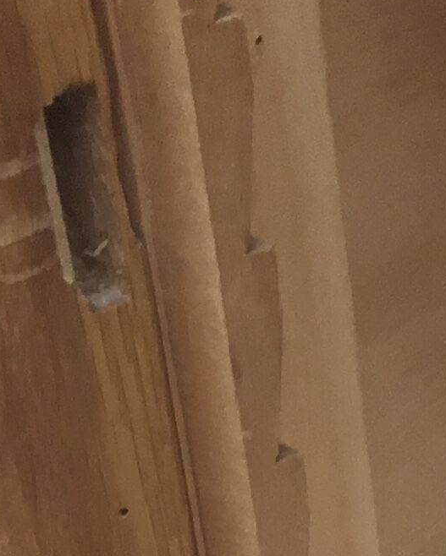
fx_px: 2473
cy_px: 1301
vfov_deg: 11.0
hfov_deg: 9.6
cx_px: 896
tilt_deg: -44.4
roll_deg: -4.5
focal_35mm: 150
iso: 25
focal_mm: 3.3
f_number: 2.4
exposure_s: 1/50
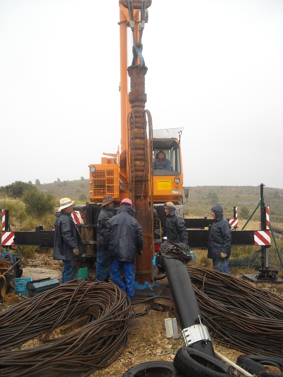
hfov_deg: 40.7
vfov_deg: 52.6
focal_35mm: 35
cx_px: 142
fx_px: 382
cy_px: 188
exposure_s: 1/109
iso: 64
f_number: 2.8
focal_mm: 5.7
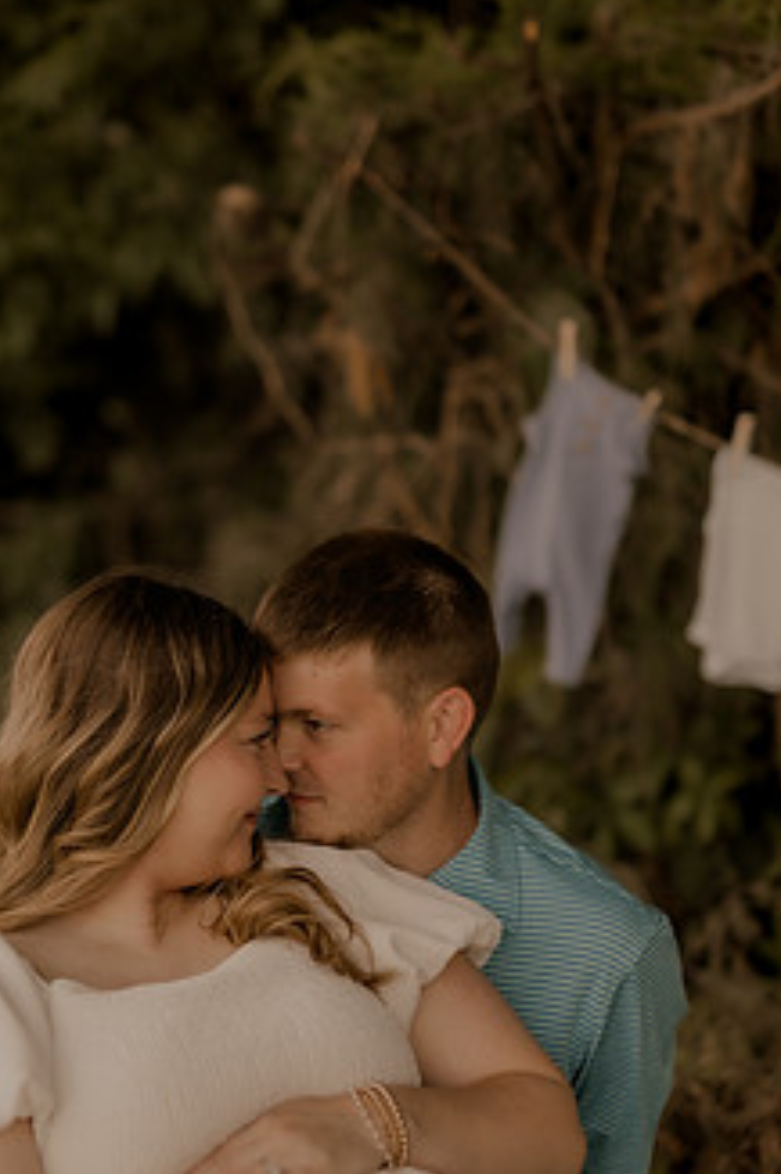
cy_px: 717
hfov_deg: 19.7
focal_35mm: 69
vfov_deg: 29.2
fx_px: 2248
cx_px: 304
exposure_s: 1/1000
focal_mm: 50
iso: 200
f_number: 1.4
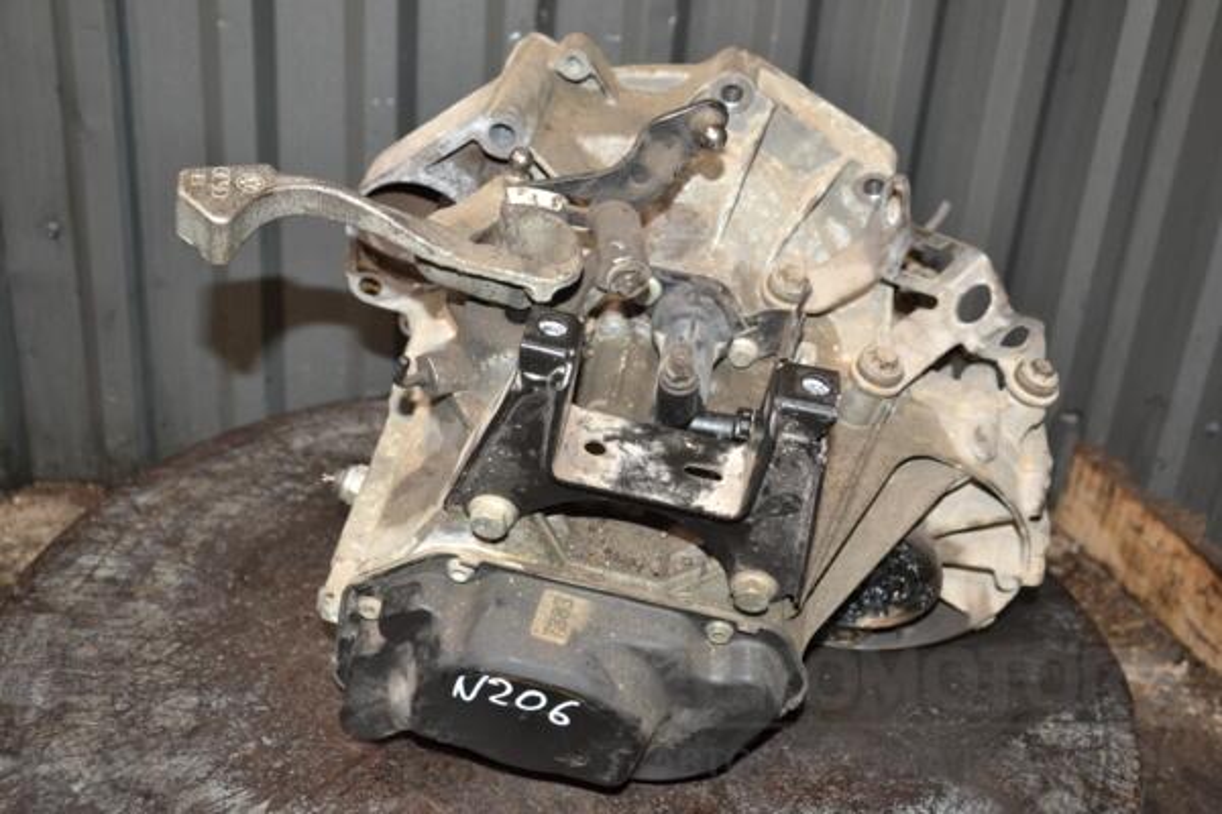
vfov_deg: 35.5
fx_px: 1273
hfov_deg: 51.3
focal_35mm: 38
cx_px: 611
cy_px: 407
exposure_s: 1/60
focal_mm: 25
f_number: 5
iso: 800
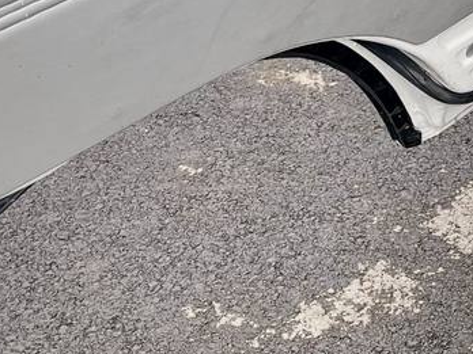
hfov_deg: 20.3
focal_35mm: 92
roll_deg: +1.5
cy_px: -92
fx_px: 1257
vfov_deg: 15.4
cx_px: 525
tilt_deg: -31.7
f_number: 1.6
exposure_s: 1/466
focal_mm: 5.1
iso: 32
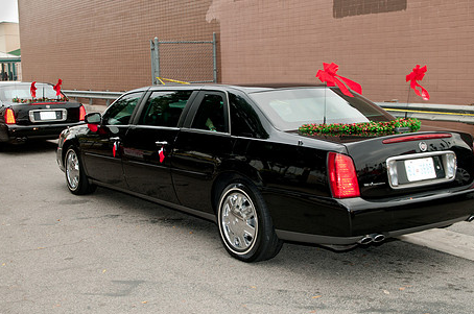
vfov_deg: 29.1
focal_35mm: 46
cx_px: 207
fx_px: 605
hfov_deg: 42.7
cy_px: 134
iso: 200
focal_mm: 24
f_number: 6.3
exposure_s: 1/80
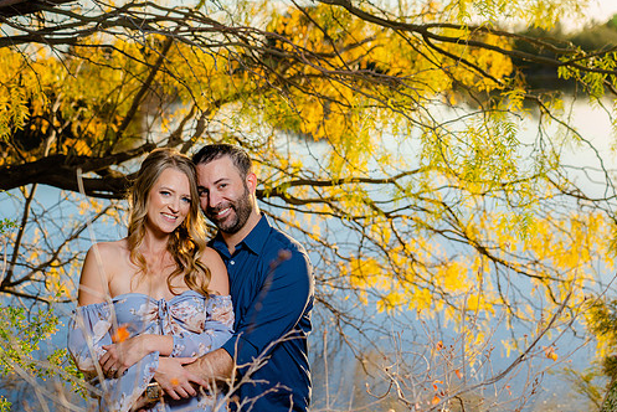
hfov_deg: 31.9
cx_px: 319
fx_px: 1080
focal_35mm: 63
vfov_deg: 21.6
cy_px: 224
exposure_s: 1/250
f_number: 4
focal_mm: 54
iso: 50
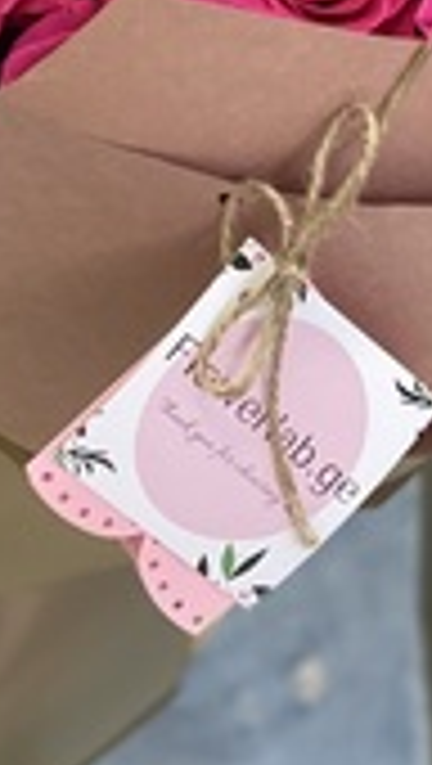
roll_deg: +1.6
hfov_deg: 7.6
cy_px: -72
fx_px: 3249
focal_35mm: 160
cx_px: 180
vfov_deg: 13.2
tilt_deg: -15.9
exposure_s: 1/33
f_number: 2
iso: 125
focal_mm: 6
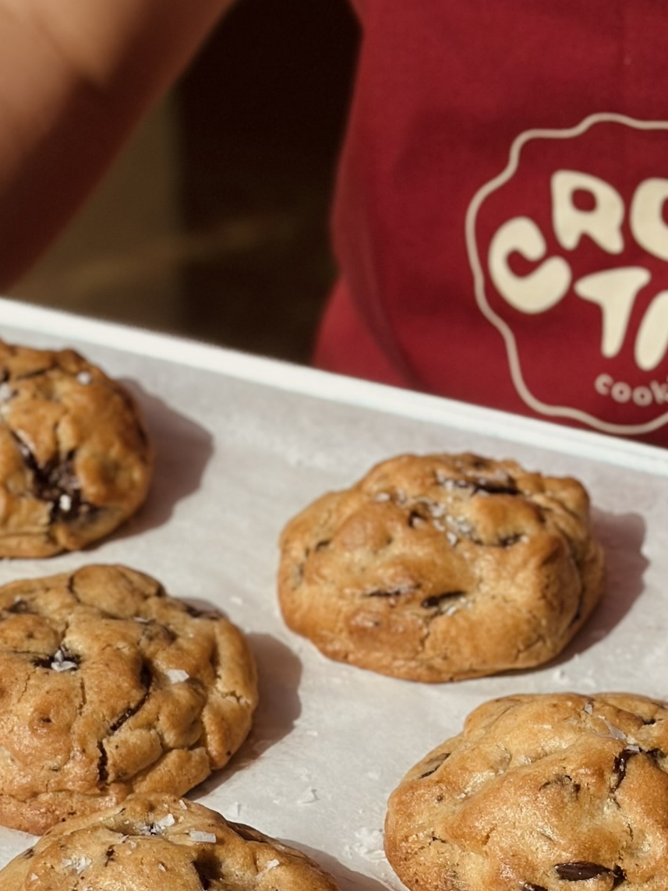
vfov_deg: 22.7
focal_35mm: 86
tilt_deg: -34.8
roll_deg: -1.7
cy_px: 582
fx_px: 2213
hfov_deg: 17.1
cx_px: 481
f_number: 1.78
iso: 100
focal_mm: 6.86
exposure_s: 1/12048
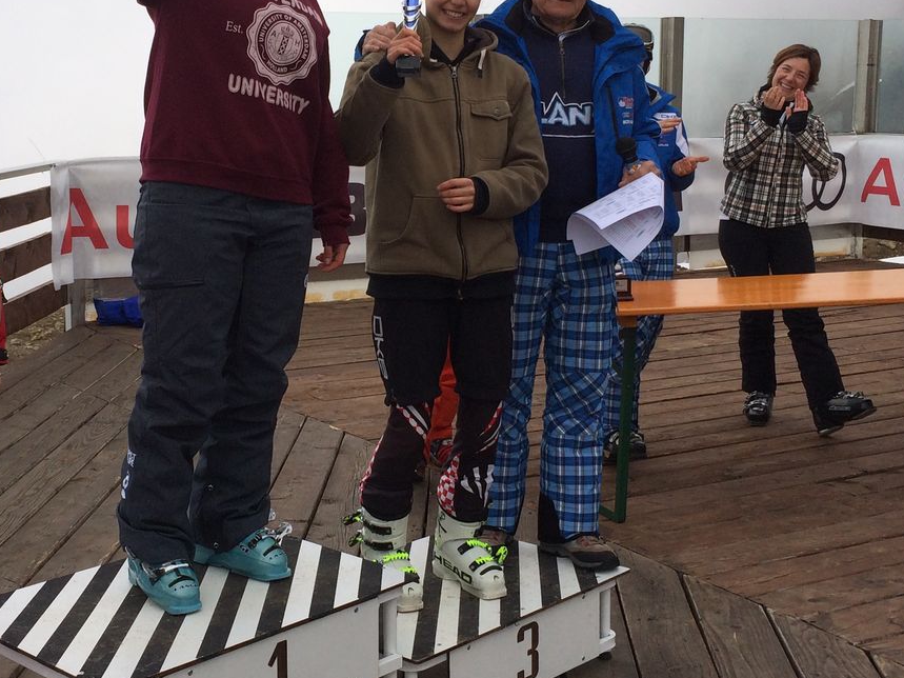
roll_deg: +1.0
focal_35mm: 54
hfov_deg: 35.3
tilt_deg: -2.8
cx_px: 329
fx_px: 1410
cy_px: 264
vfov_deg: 27.0
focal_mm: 4.15
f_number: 2.2
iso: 32
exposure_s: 1/3731
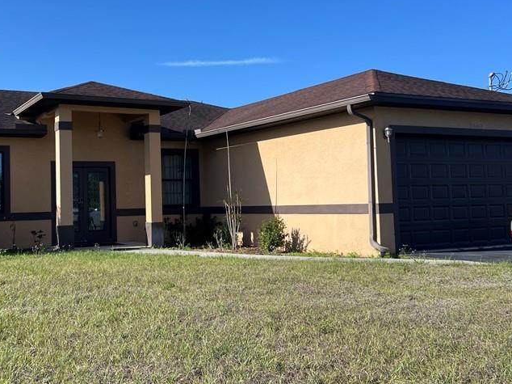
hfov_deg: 43.7
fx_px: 621
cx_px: 145
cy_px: 165
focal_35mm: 42
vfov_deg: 34.3
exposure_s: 1/2994
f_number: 1.5
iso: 50
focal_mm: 5.7
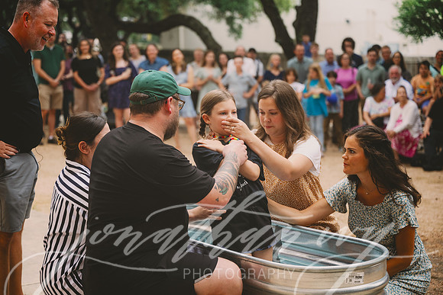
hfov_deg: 29.6
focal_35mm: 68
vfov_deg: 20.0
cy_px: 148
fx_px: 837
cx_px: 222
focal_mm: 68
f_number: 2.8
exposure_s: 1/640
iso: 160
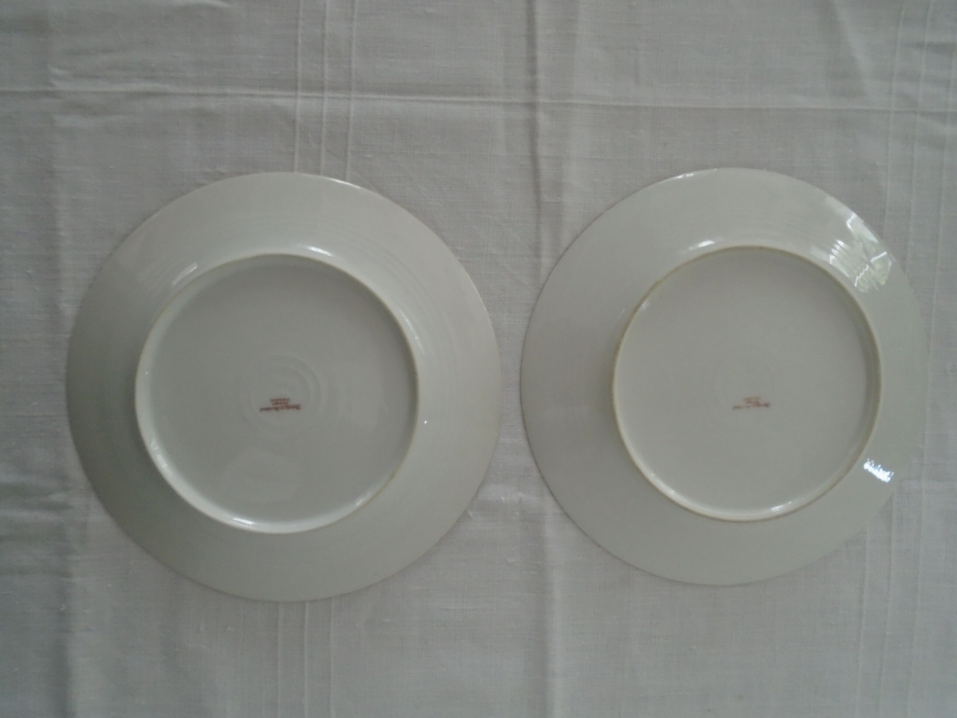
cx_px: 478
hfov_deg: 67.3
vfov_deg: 53.1
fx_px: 719
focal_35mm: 26
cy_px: 359
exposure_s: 1/30
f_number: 3.2
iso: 320
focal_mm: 4.6
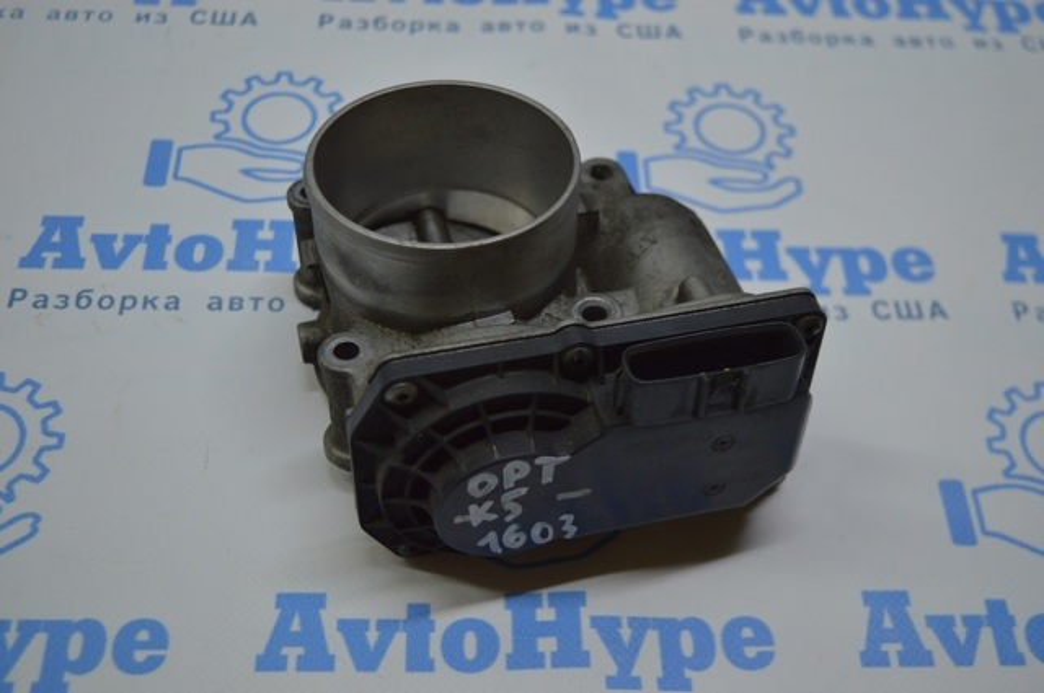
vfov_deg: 29.8
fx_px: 1303
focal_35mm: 45
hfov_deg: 43.7
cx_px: 522
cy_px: 346
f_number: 4.2
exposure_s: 1/160
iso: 400
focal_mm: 30
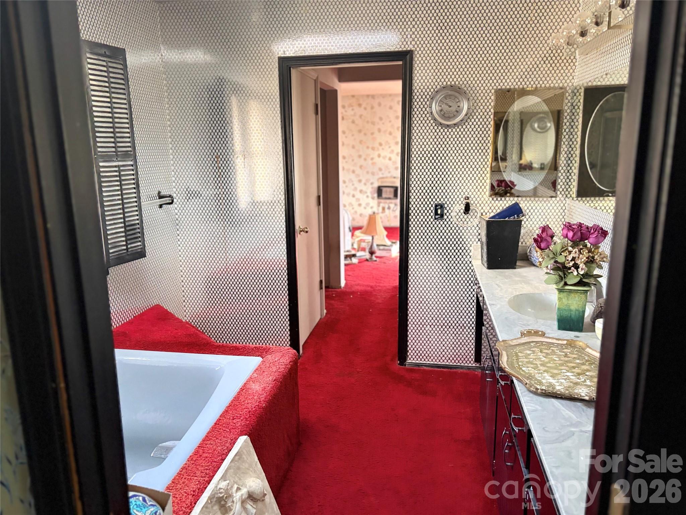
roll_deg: +1.1
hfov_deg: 67.3
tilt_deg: -9.8
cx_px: 343
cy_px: 258
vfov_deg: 53.1
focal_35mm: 26
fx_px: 515
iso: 400
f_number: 1.6
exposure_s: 1/40
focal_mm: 5.96
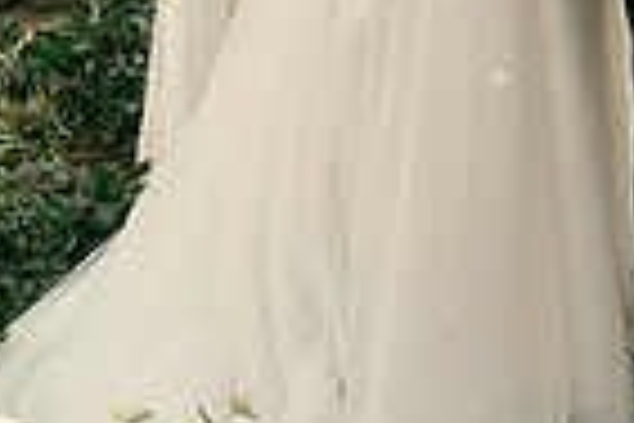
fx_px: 2536
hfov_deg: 13.8
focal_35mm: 144
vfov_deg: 9.2
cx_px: 764
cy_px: -263
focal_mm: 35
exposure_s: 1/200
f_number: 3.5
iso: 250
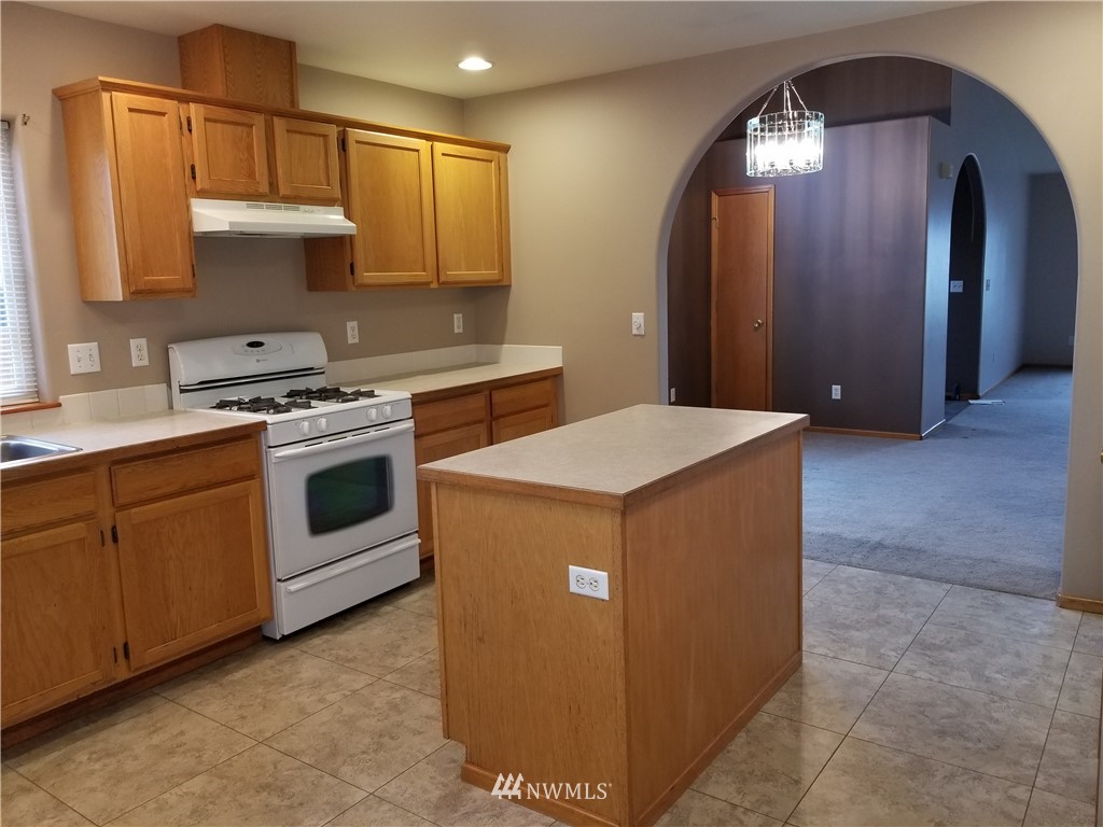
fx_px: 828
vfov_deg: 53.1
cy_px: 414
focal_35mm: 26
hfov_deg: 67.3
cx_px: 552
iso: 100
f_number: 1.7
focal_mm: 4.25
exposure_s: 1/30
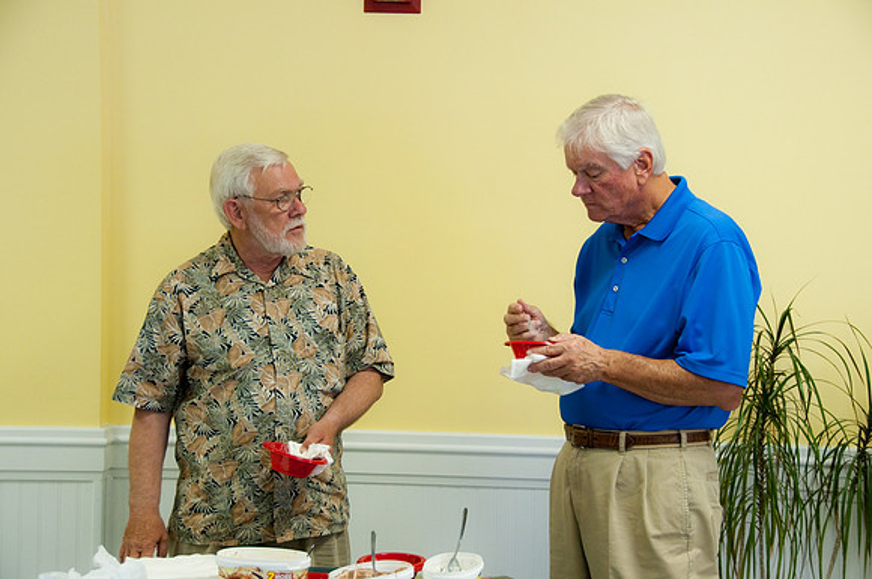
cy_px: 290
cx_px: 436
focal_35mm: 69
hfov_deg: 29.3
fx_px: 1669
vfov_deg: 19.7
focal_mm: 46
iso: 640
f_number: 5
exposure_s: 1/30
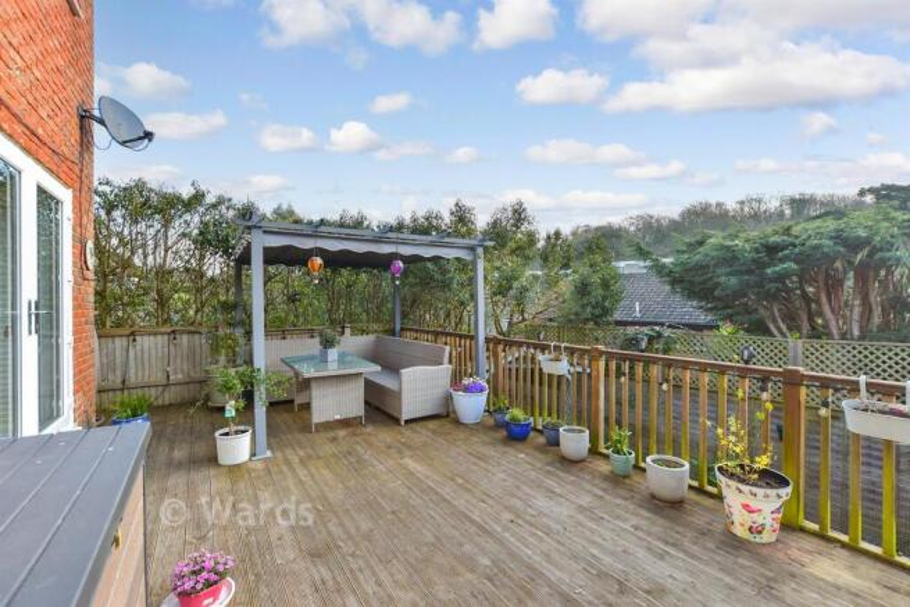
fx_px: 379
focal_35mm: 15
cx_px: 455
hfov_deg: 100.4
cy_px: 304
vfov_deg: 77.4
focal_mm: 10
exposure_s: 1/80
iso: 160
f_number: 6.3
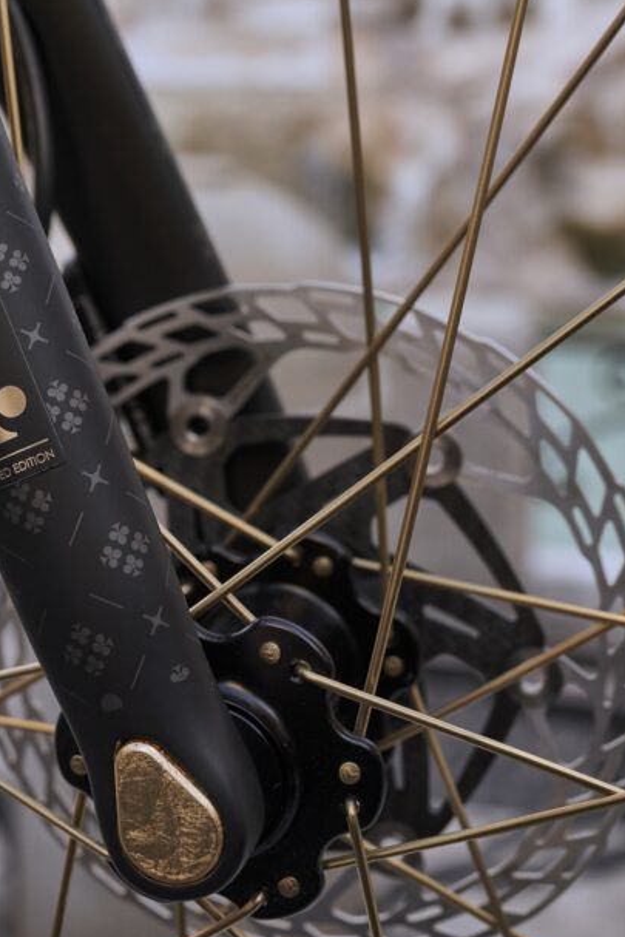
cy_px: 213
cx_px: 104
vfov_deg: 33.1
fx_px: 1535
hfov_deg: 22.6
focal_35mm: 59
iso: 640
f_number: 5.6
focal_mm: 35
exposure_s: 1/250
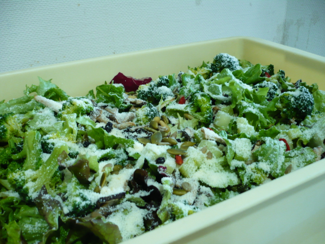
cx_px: 162
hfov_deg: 52.6
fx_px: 329
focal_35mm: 35
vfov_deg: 40.7
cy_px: 122
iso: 200
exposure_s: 1/13
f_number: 2.8
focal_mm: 5.8
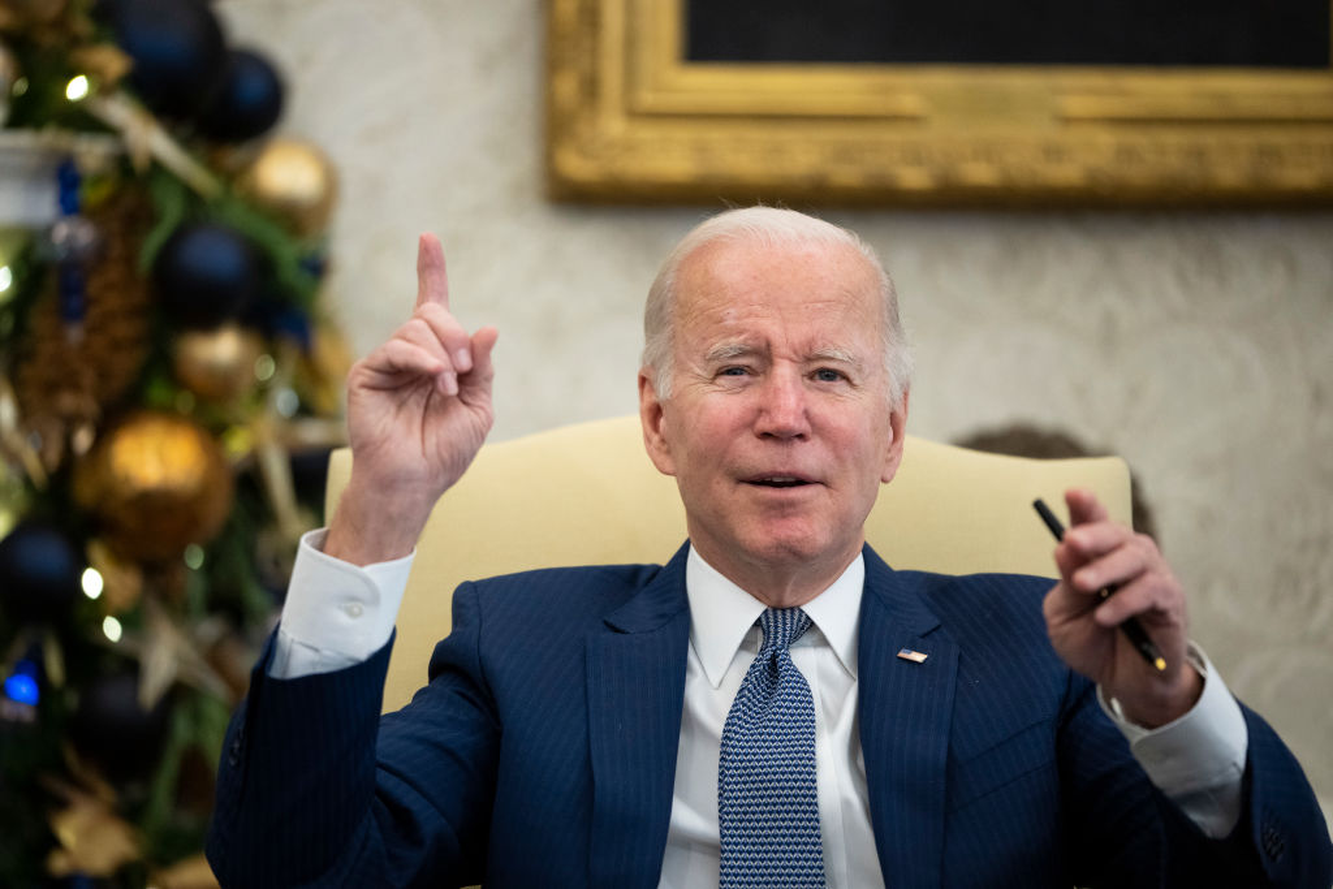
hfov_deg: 10.7
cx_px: 666
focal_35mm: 192
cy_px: 444
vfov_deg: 7.2
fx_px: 7110
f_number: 2.8
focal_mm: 192
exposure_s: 1/640
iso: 3200
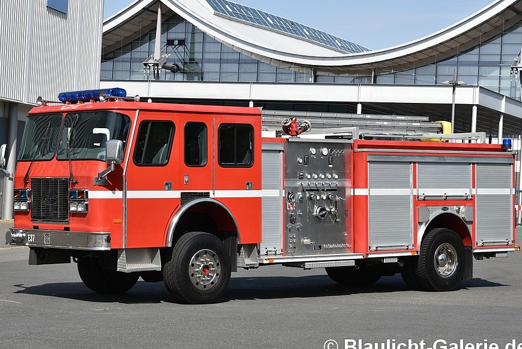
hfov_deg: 23.1
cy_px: 176
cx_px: 258
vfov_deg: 15.5
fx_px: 1276
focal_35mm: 88
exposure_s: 1/400
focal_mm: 85
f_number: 10
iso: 200
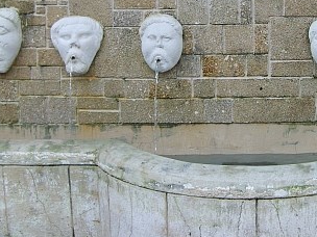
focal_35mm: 59
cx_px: 250
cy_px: 47
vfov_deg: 24.4
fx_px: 540
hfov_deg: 31.9
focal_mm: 5.8
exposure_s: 1/250
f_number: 2.8
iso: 50
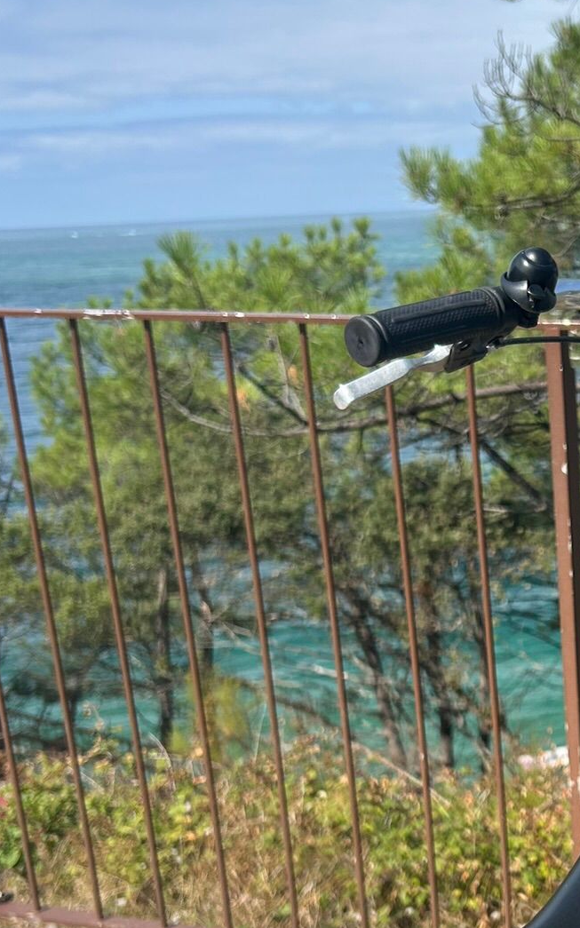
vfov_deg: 37.0
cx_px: 633
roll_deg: +1.8
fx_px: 1366
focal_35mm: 54
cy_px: 641
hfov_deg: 22.6
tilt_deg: -17.6
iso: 50
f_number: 1.5
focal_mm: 5.7
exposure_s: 1/3257
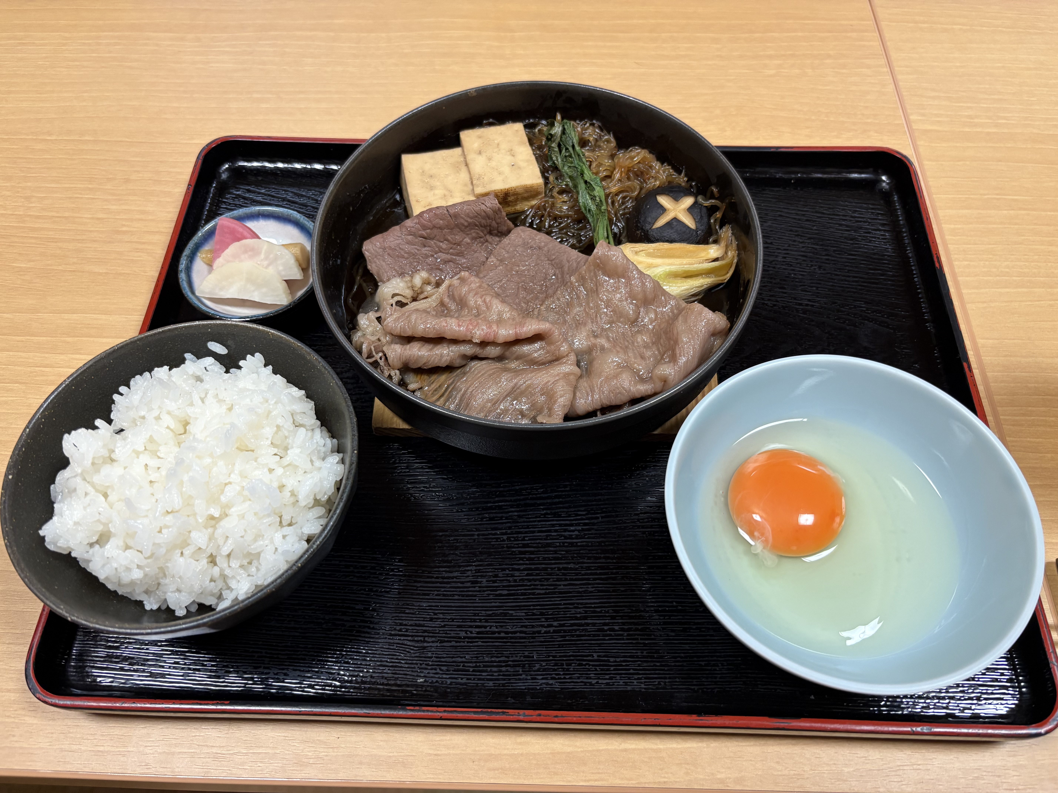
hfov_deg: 67.3
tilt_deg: -59.7
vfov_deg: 53.1
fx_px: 795
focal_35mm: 26
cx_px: 529
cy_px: 396
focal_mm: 5.96
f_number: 1.6
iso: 200
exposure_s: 1/50
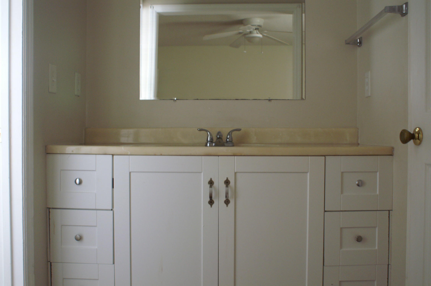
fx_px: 430
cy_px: 143
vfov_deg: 36.7
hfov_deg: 53.2
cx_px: 216
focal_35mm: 36
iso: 800
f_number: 4.5
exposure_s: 1/30
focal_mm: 24
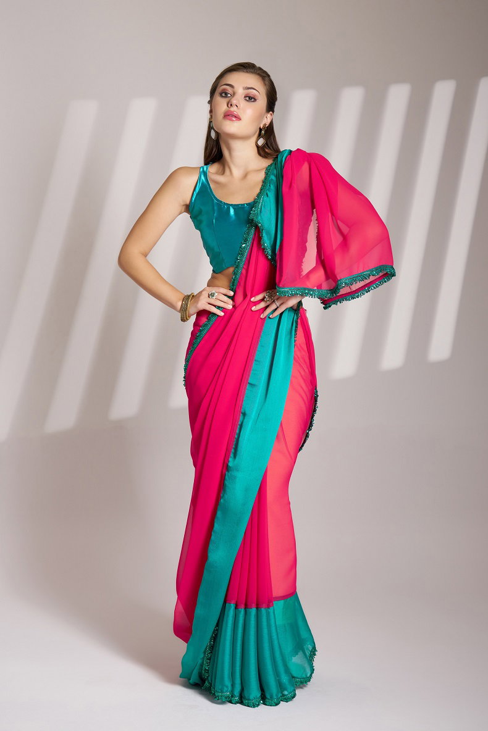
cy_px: 366
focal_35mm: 53
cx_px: 244
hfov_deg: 25.5
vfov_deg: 37.5
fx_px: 1077
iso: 320
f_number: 4
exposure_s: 1/160
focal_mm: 53
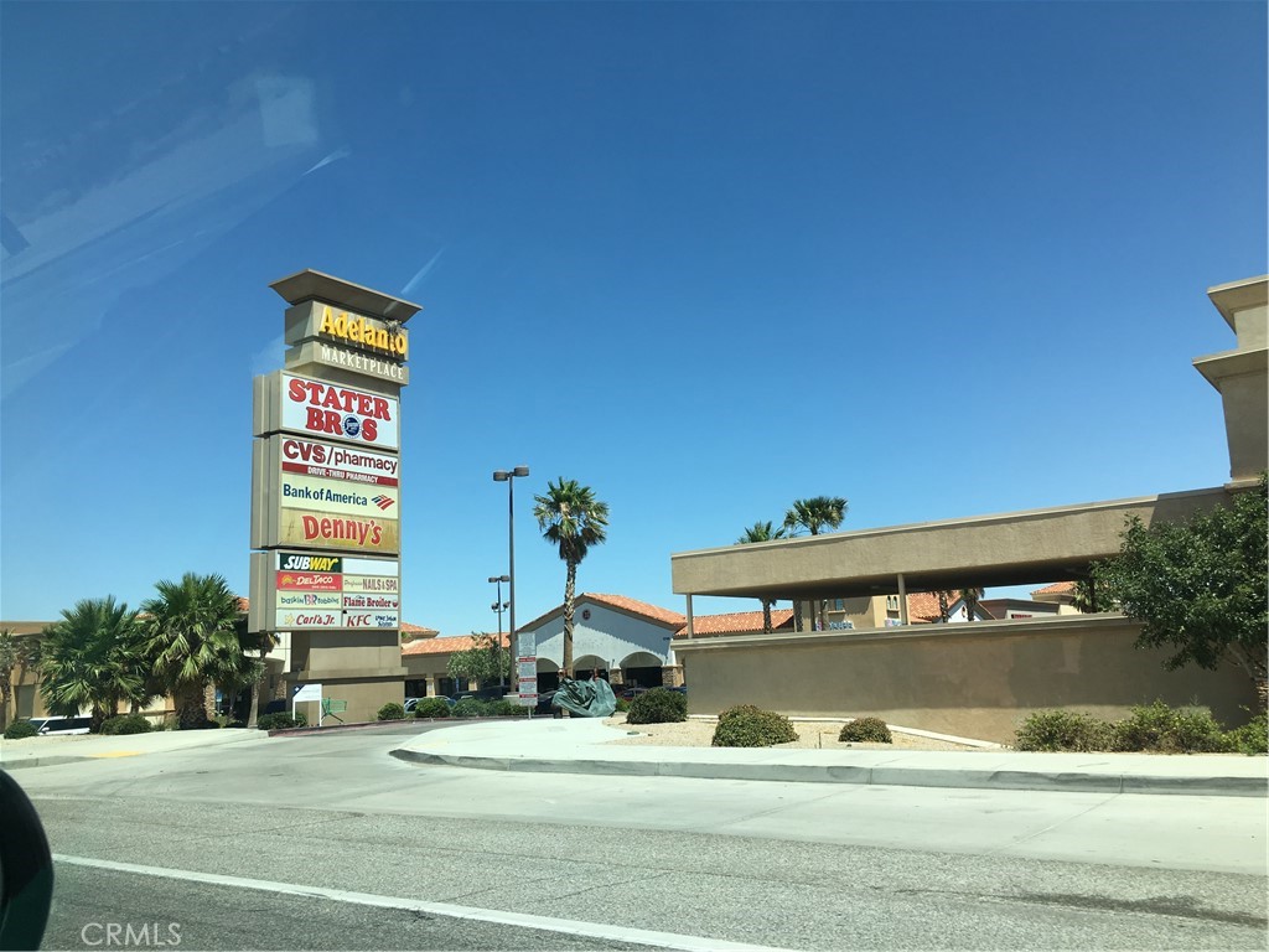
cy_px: 476
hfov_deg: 61.7
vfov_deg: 48.2
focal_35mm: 29
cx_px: 634
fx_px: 1063
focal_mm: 4.15
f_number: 2.2
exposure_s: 1/1479
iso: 25
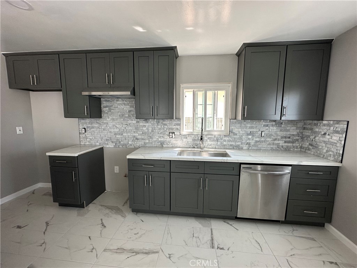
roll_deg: -0.6
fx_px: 144
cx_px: 178
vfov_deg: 85.7
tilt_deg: -7.4
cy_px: 134
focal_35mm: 14
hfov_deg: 102.1
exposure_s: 1/99
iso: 100
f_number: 2.2
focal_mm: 2.22
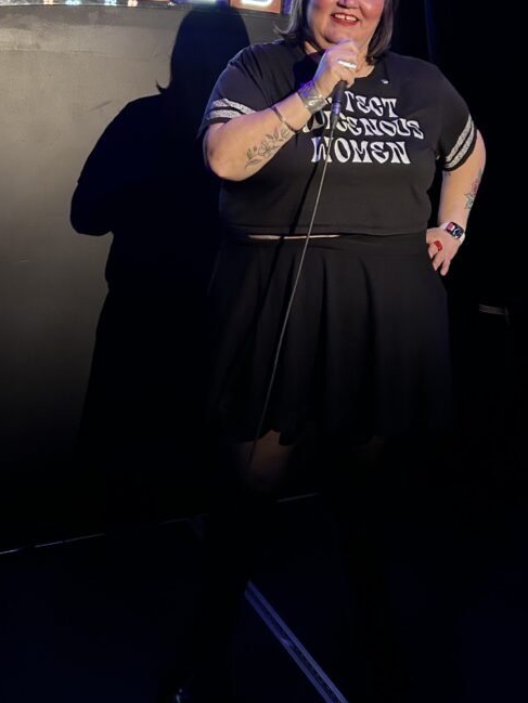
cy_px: 193
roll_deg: -1.4
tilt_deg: -6.5
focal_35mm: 41
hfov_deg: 35.0
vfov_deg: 44.5
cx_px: 210
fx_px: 834
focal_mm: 5.7
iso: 400
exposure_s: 1/51
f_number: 1.5
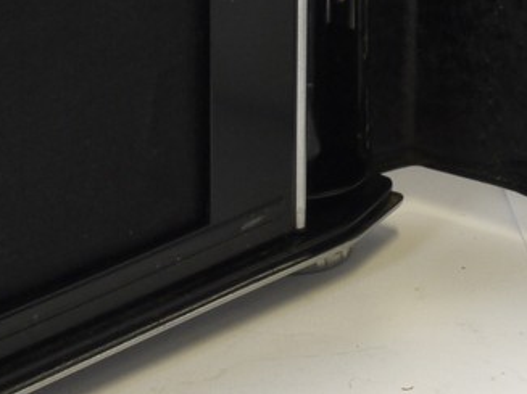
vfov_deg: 6.7
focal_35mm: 220
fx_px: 3348
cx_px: 376
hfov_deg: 9.0
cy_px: 114
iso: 400
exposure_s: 1/30
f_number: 8
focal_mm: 30
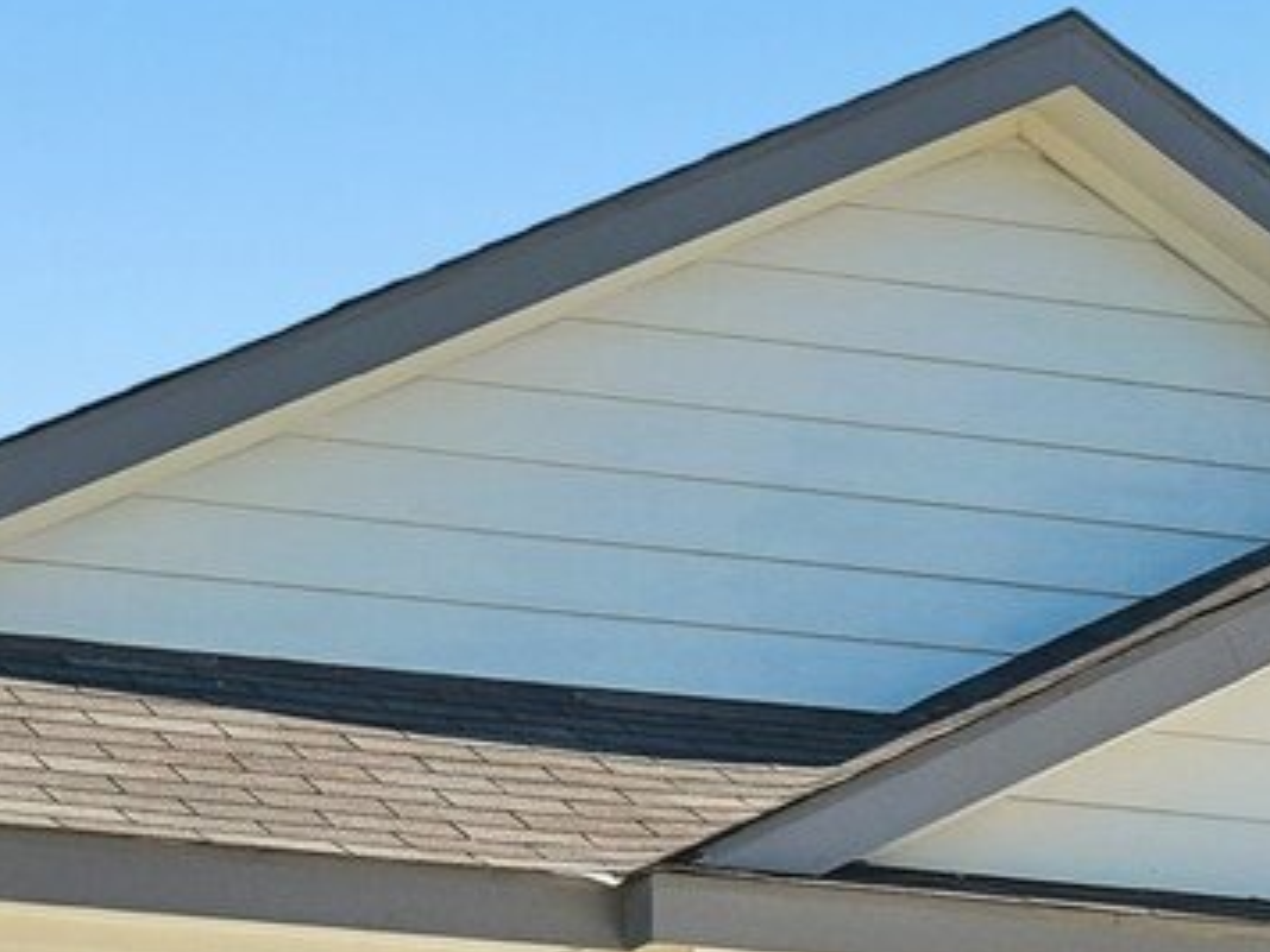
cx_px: 938
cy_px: 1280
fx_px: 5613
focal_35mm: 153
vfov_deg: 9.5
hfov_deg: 12.9
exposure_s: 1/250
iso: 200
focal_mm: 35
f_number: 8
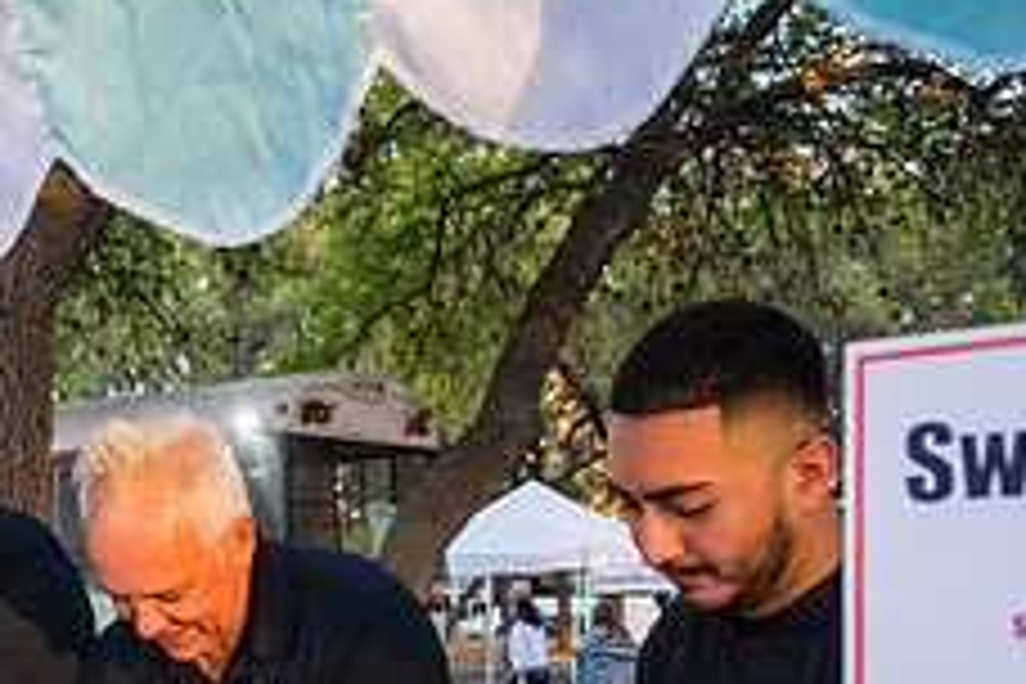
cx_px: -27
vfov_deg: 21.2
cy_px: 738
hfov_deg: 30.3
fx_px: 1738
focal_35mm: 61
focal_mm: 24
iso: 1600
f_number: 4
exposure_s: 1/800
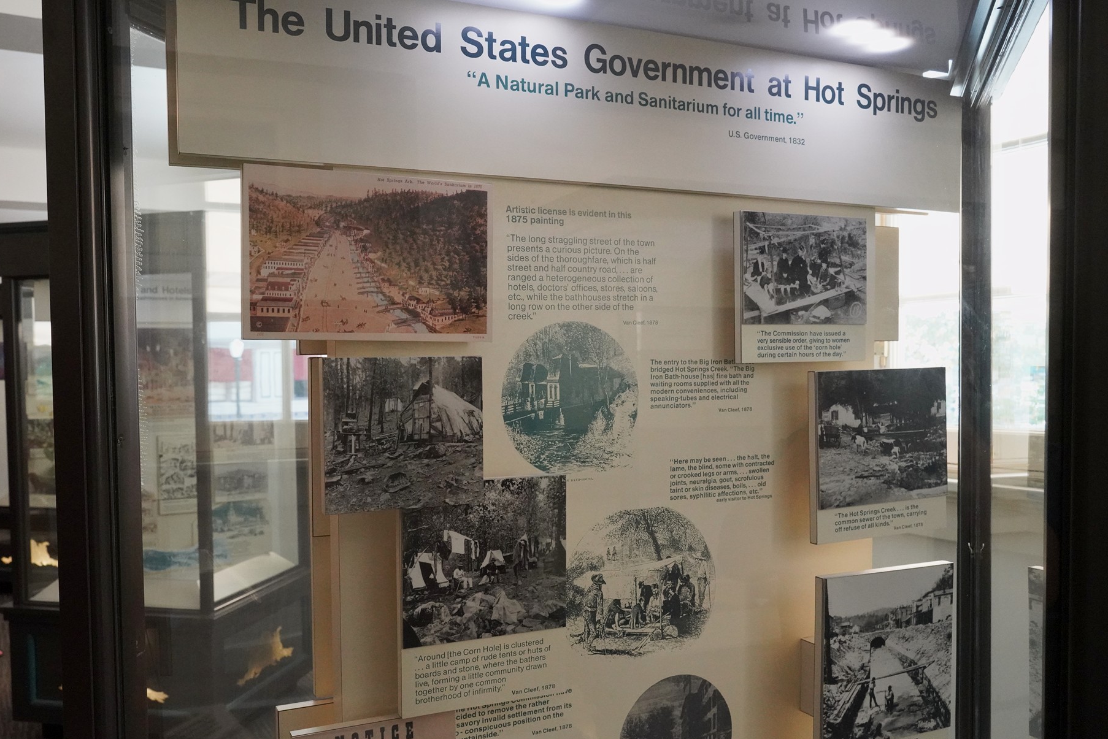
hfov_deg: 60.2
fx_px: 954
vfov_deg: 42.3
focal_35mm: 31
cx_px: 509
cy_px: 399
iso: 8000
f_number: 10
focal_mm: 28
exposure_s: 1/100
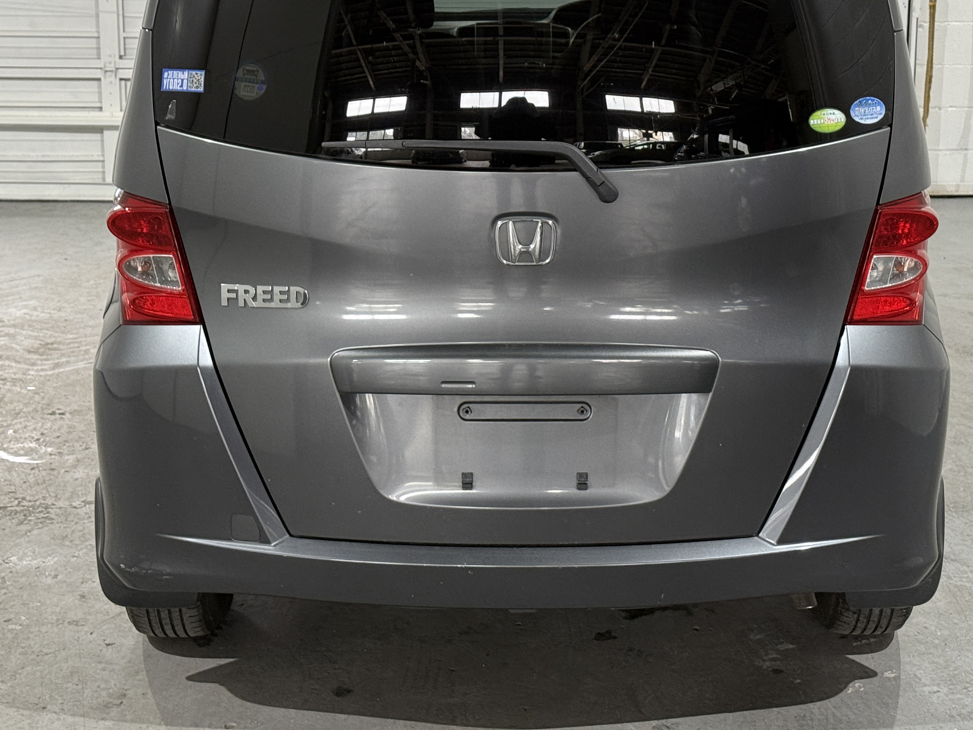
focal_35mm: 69
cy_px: 218
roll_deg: -0.1
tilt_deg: -10.7
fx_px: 1940
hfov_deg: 28.2
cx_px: 524
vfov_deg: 21.2
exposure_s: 1/60
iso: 250
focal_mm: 6.76
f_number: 1.78
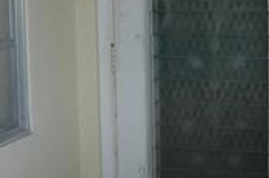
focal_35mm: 121
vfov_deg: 11.3
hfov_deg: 17.0
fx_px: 902
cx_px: 125
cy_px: 85
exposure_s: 1/80
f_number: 4.5
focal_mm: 22
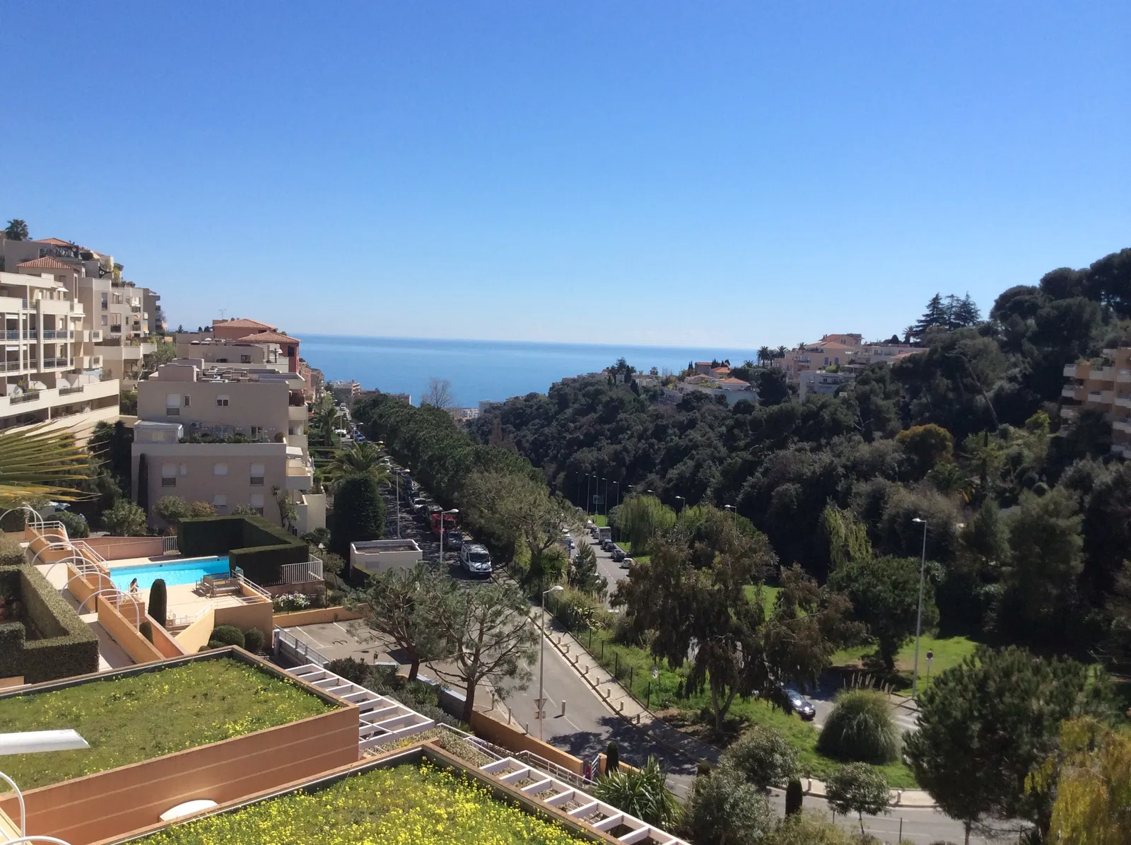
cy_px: 422
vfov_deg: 42.8
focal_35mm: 33
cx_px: 566
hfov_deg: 55.4
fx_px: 1077
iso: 32
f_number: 2.4
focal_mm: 3.3
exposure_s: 1/1590
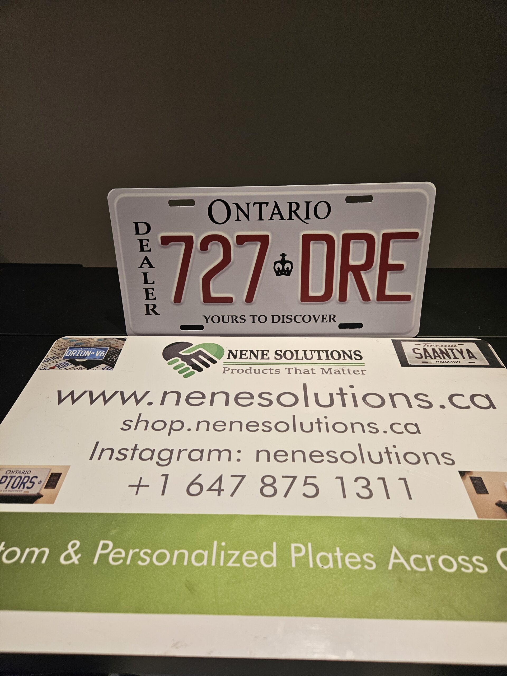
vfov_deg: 73.9
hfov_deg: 58.9
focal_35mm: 23
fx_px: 449
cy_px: 338
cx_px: 254
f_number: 1.8
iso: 320
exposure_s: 1/120
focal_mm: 5.4
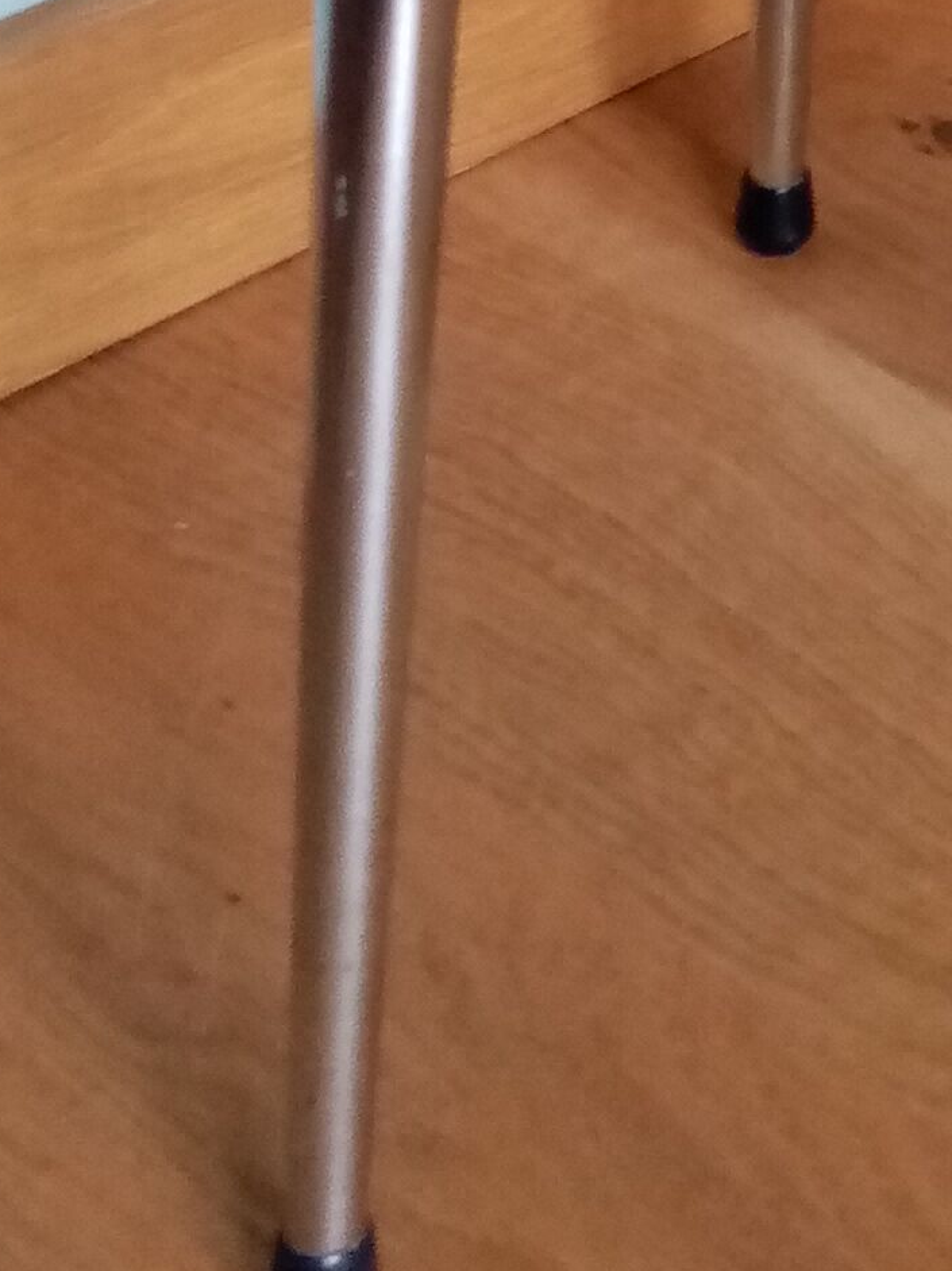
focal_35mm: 115
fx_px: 4220
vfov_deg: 16.1
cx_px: 1395
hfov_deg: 12.3
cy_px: -466
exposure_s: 1/25
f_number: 1.8
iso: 367
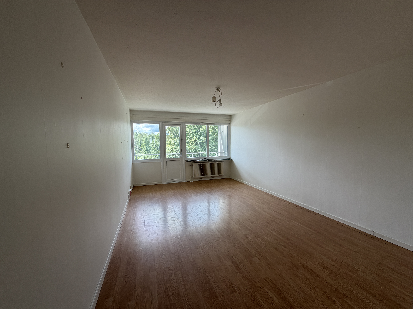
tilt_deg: -3.8
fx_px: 167
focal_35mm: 14
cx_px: 206
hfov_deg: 102.1
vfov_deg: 85.7
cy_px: 154
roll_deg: +0.8
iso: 50
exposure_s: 1/121
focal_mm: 2.22
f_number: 2.2
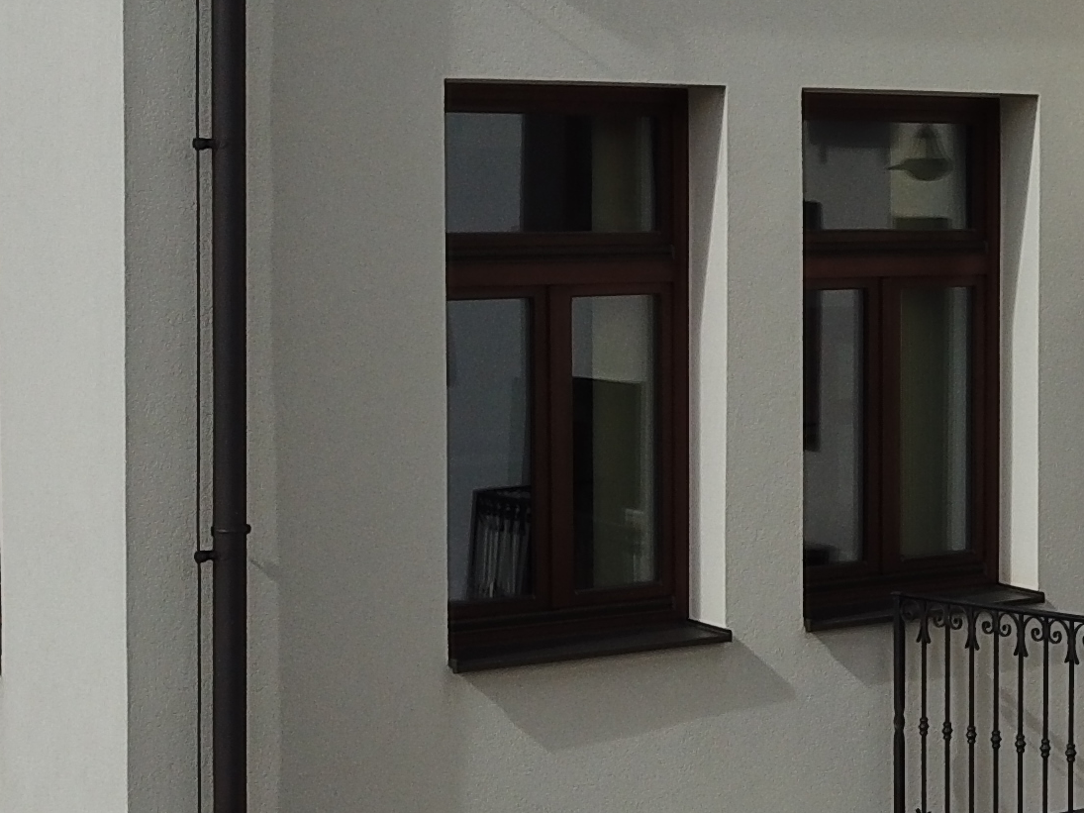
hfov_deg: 19.0
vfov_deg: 15.5
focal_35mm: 95
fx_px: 2975
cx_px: 1438
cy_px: 235
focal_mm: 4.73
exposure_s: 1/2825
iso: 100
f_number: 2.2
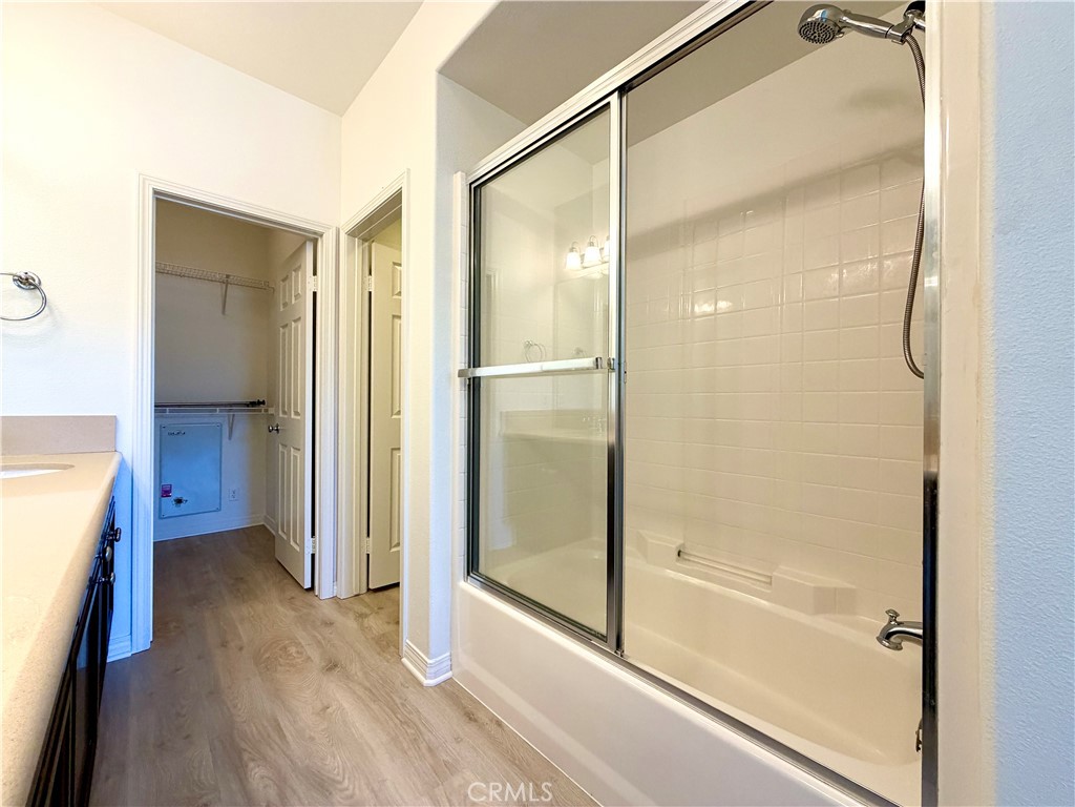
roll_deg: -0.6
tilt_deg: -0.4
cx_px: 538
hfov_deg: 102.1
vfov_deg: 85.7
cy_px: 404
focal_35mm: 14
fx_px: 435
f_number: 2.2
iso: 200
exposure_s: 1/120
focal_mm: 2.22
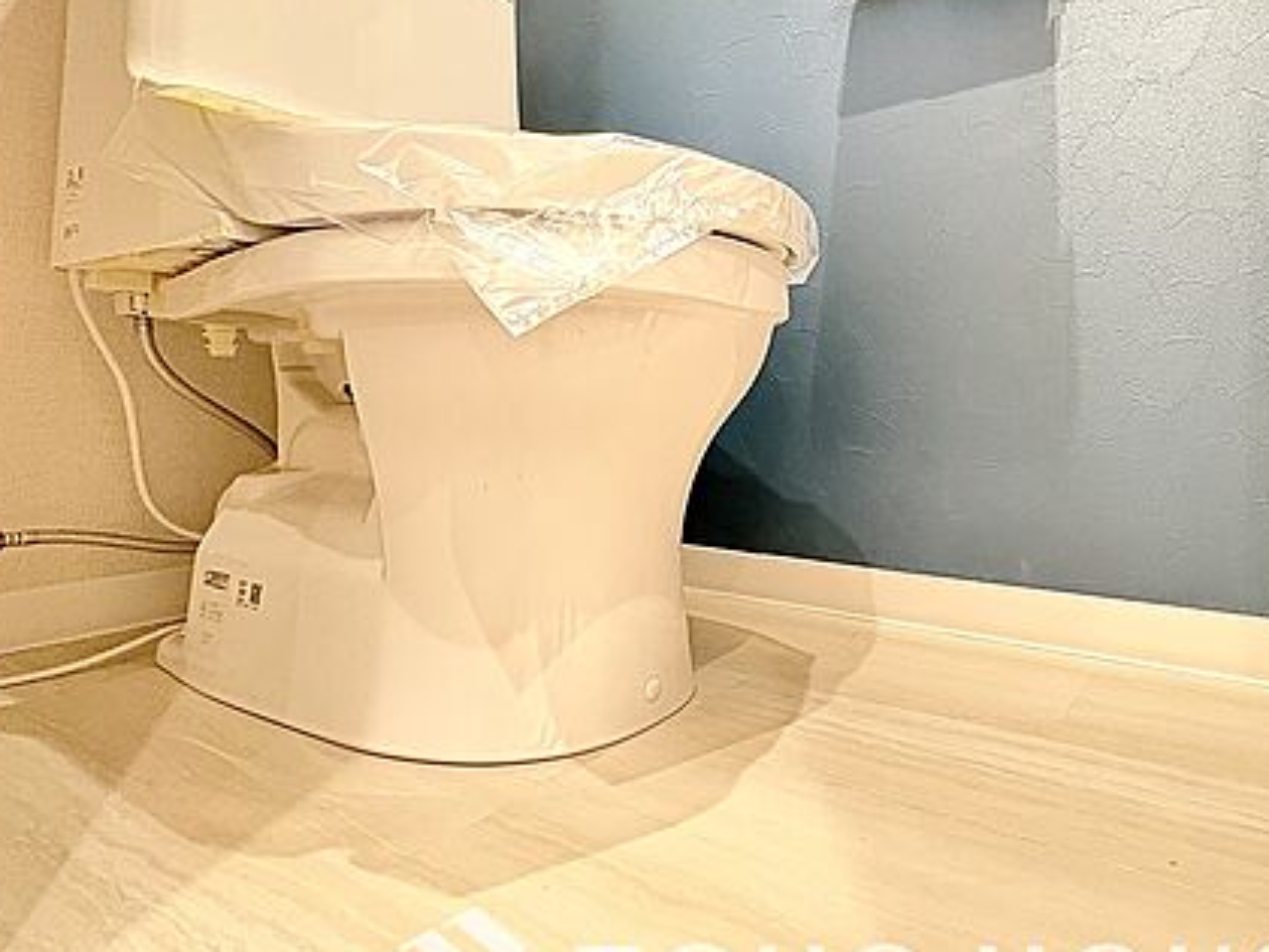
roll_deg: -0.2
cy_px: 405
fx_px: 733
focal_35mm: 20
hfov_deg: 78.6
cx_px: 864
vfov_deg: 65.6
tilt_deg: +0.6
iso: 1000
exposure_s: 1/44
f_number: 2.2
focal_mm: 2.22
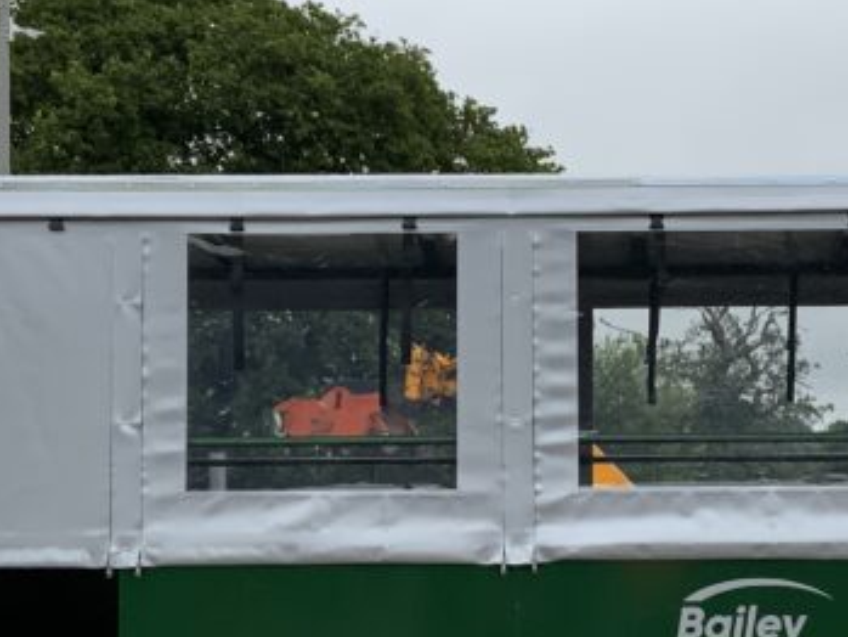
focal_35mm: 85
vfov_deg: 17.3
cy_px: 425
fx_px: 2083
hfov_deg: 22.8
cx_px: 622
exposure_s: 1/869
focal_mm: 3
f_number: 1.8
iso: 16
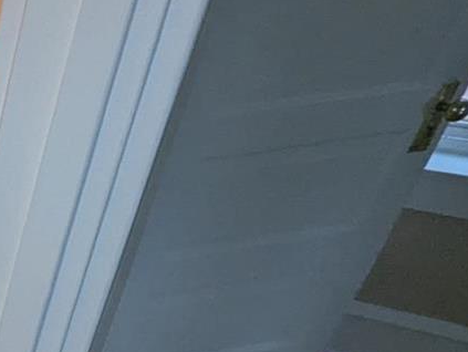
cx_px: -370
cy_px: 252
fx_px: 663
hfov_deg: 22.5
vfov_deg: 29.4
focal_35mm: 49
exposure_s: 1/120
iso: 144
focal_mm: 1.95
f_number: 2.2
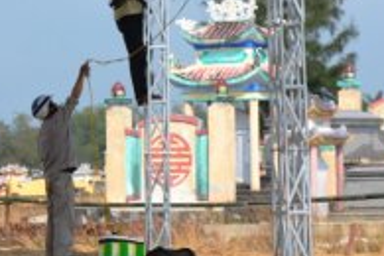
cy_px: -17
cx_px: 56
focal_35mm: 281
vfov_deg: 4.9
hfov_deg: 7.3
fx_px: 2994
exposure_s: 1/250
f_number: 8
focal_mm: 55
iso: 100
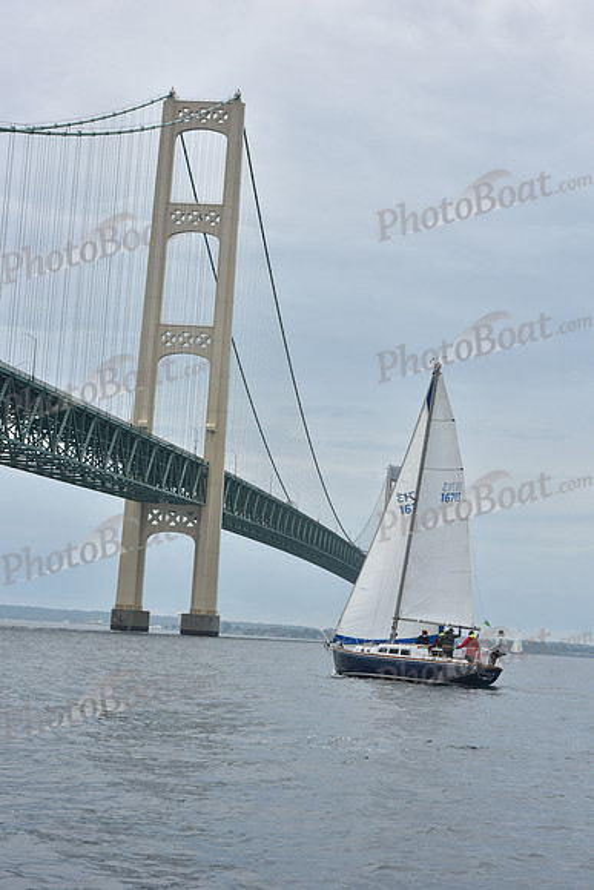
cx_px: 297
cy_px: 445
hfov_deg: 19.5
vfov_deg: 28.8
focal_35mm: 70
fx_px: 1731
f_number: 11
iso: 250
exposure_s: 1/800
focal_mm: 70
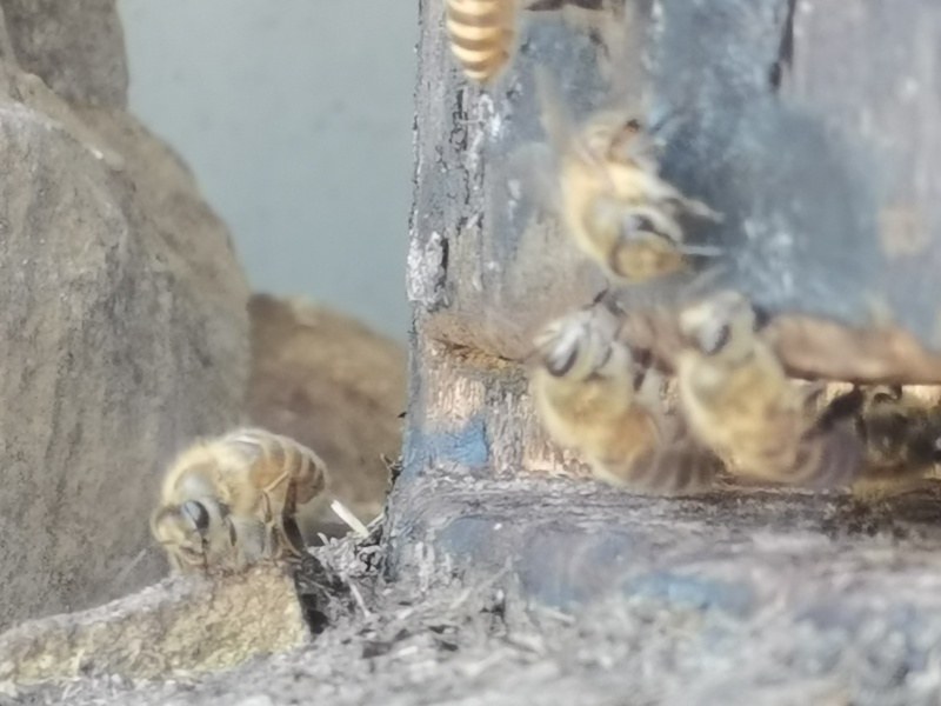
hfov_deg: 6.1
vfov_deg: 4.6
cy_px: 353
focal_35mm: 324
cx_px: 470
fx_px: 8808
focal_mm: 7.48
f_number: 2.4
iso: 160
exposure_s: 1/50
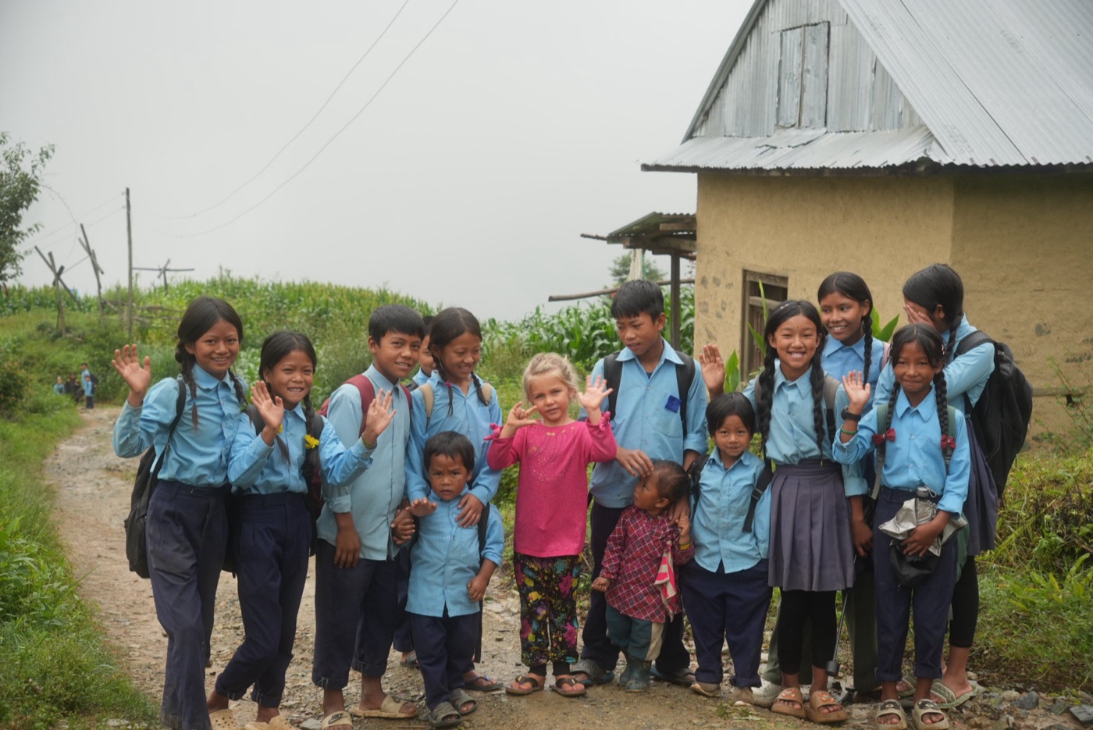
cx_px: 546
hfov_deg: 41.6
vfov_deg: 28.4
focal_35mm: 47
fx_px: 1440
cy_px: 365
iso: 250
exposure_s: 1/250
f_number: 4
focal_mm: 31.6
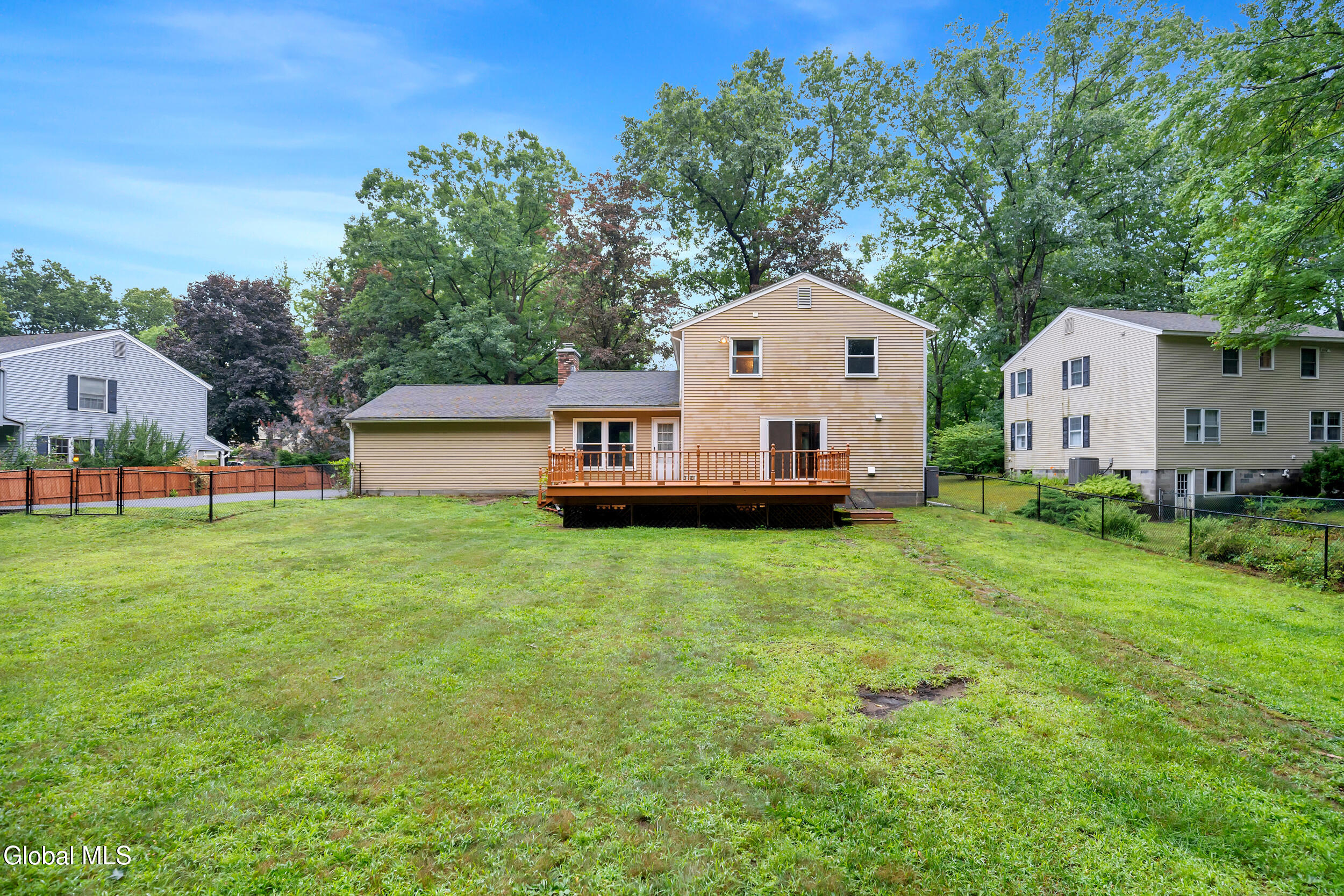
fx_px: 597
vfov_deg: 73.8
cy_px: 448
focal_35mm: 16
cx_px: 672
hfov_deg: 96.7
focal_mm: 16
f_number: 4
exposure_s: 1/160
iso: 250
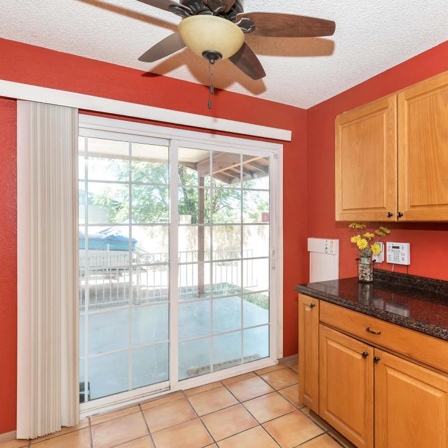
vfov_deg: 74.8
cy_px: 231
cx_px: 302
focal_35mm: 20
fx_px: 293
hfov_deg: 72.4
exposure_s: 1/80
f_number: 8
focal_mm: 15
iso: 640
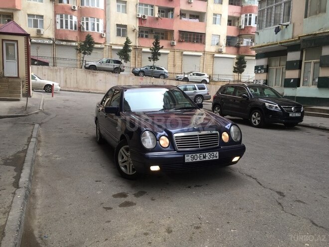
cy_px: 124
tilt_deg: -6.8
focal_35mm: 29
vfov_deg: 48.2
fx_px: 276
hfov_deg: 61.7
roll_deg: -2.0
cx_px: 164
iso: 32
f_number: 2.2
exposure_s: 1/121
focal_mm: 4.15
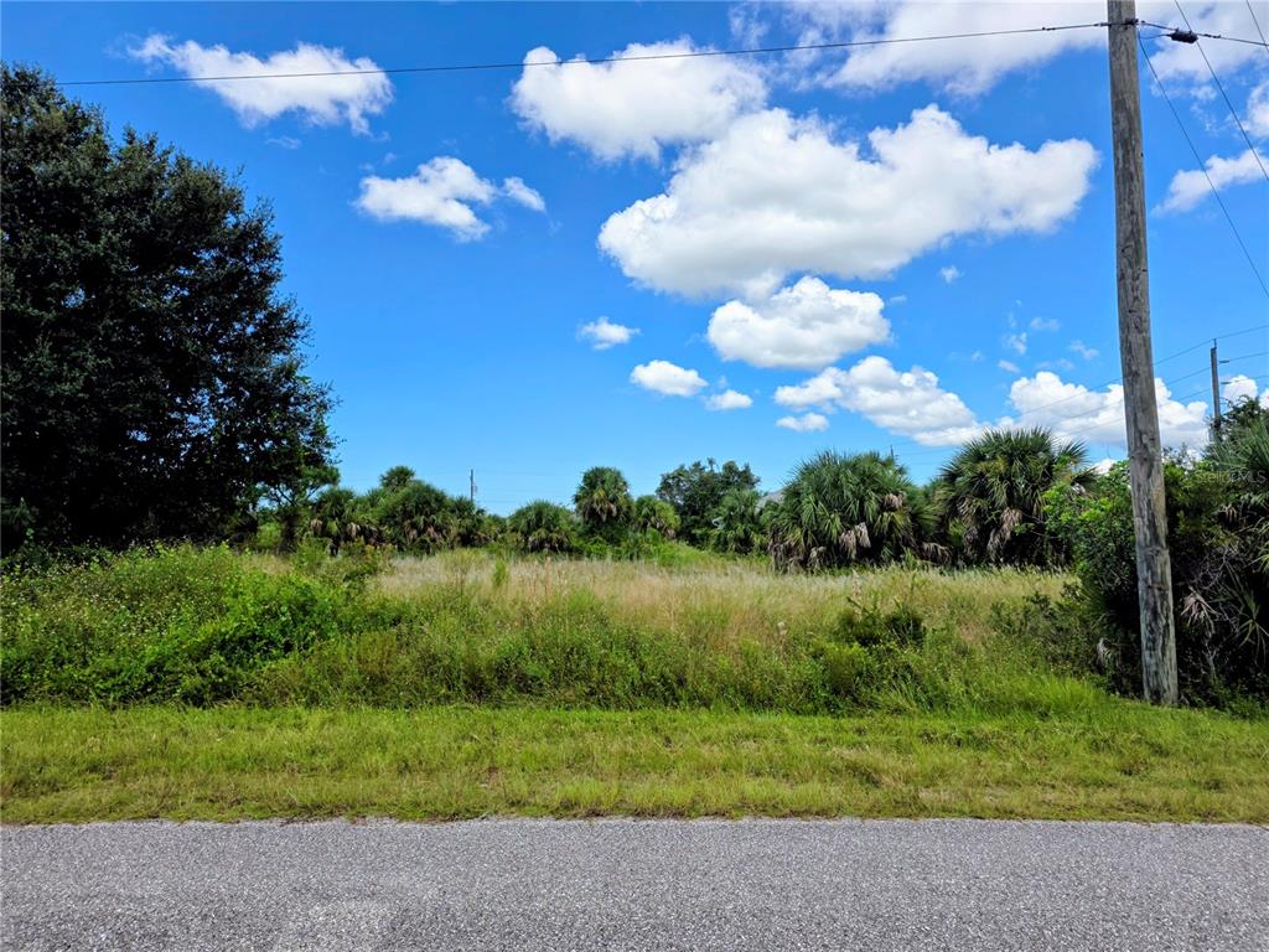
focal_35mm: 23
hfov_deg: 73.9
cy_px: 476
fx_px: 843
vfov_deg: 58.9
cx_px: 634
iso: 80
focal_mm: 6.25
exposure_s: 1/5778
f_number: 1.7
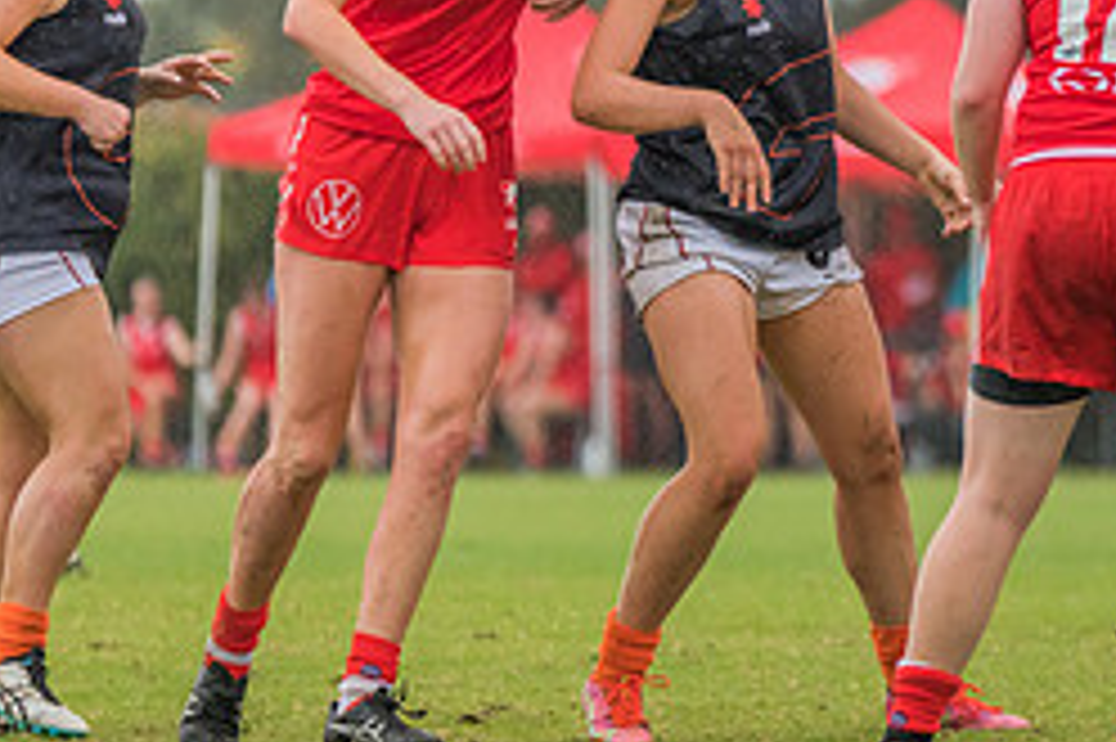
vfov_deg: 1.7
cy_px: 214
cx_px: 1300
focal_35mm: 819
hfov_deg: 2.5
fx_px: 25371
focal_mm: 350
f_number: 6
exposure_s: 1/1600
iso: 1100
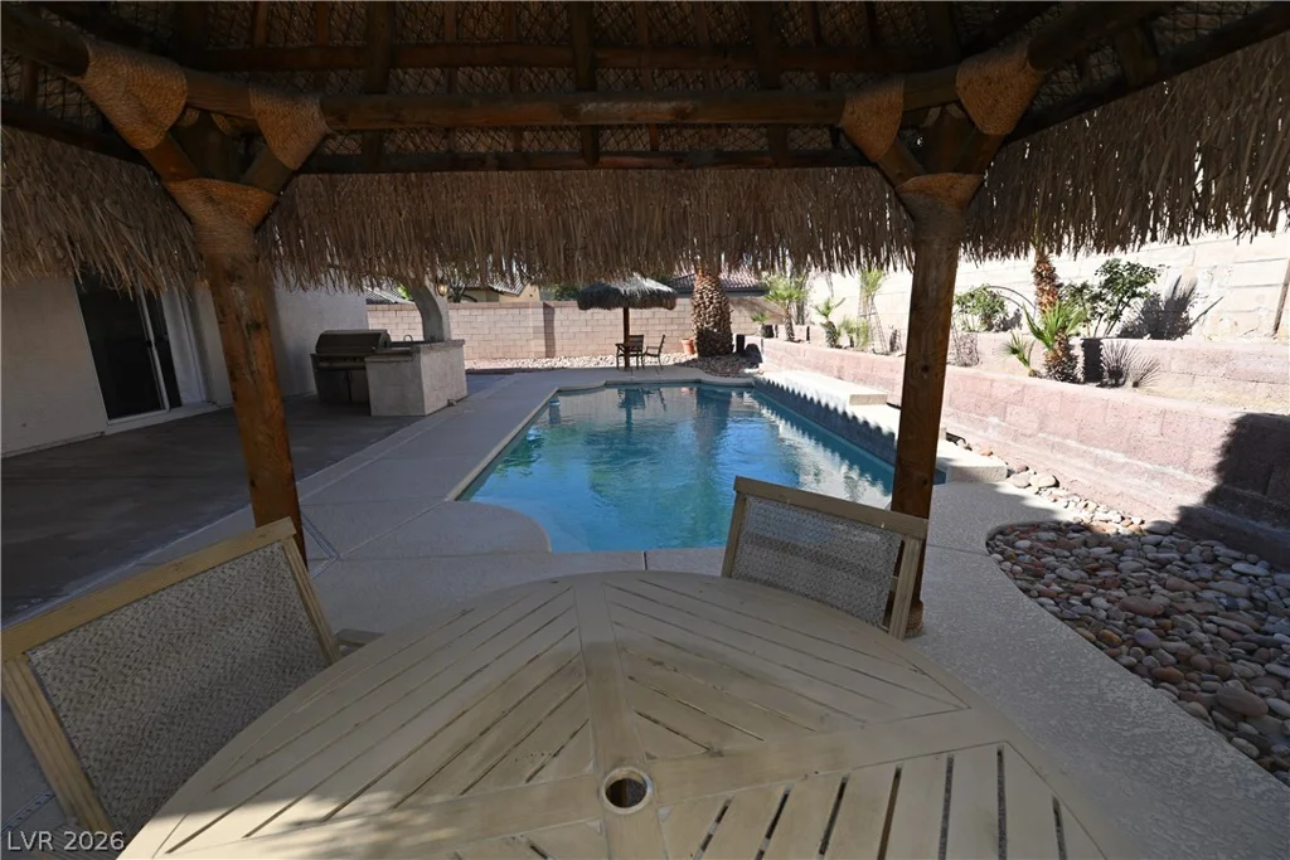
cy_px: 430
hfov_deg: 104.2
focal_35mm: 14
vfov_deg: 81.2
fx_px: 502
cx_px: 645
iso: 110
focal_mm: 14
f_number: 5.6
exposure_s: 1/125
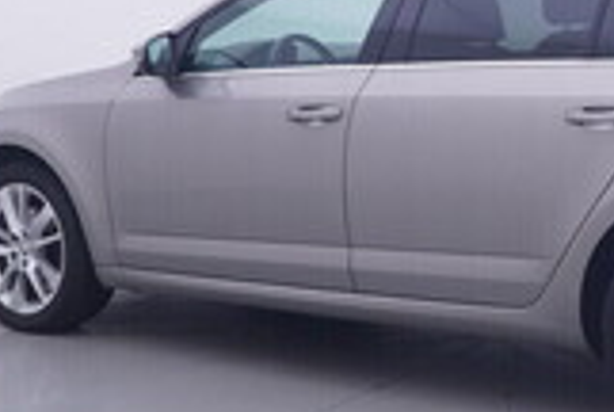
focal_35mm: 77
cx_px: 563
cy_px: 67
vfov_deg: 17.7
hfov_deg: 25.5
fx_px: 1311
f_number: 5
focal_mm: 15
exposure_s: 1/80
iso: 200
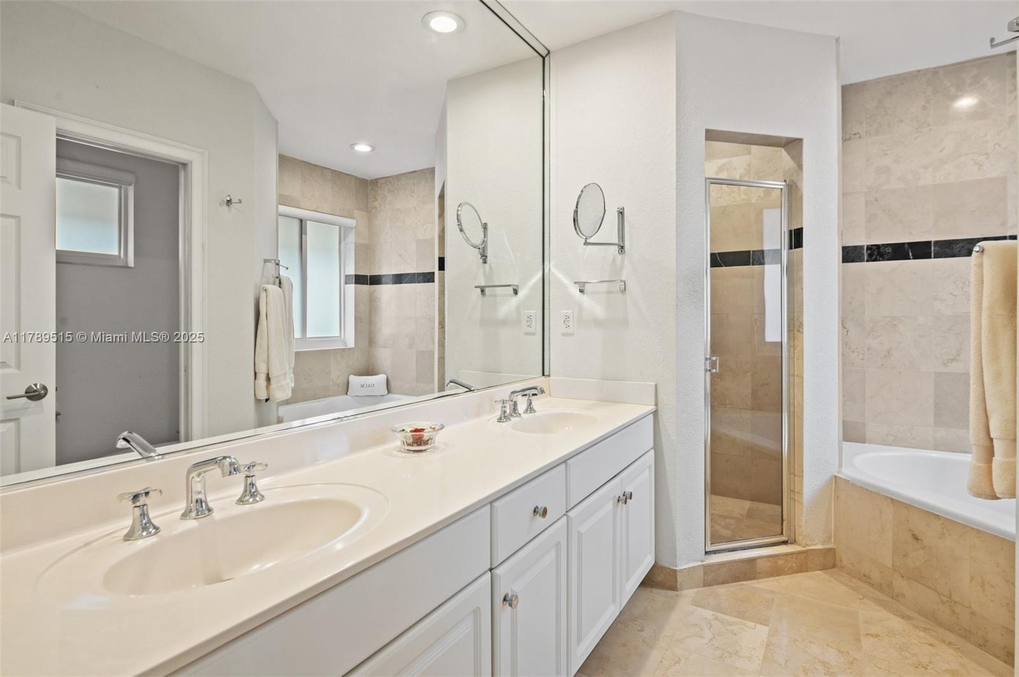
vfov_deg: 67.3
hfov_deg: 90.1
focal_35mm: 18
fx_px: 509
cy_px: 338
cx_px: 510
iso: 200
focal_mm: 18
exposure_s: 1/2.5
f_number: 8
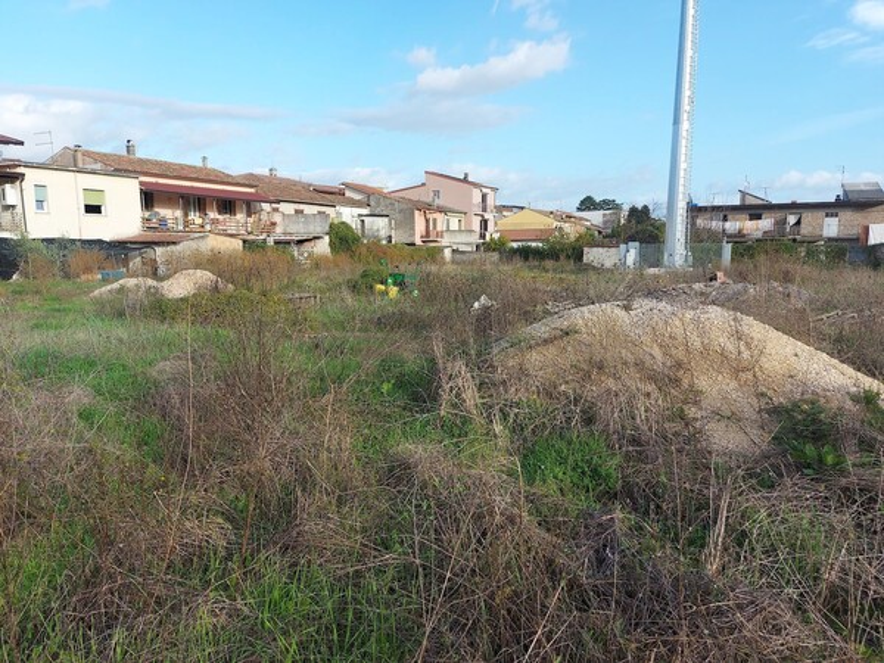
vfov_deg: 56.8
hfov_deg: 71.6
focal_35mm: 24
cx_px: 442
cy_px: 332
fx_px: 613
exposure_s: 1/344
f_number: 1.8
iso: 32
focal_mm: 5.23
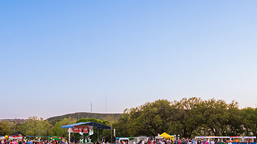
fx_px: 320
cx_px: 100
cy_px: 89
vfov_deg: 25.3
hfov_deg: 43.5
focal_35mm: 47
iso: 1250
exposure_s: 1/800
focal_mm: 24
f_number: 4
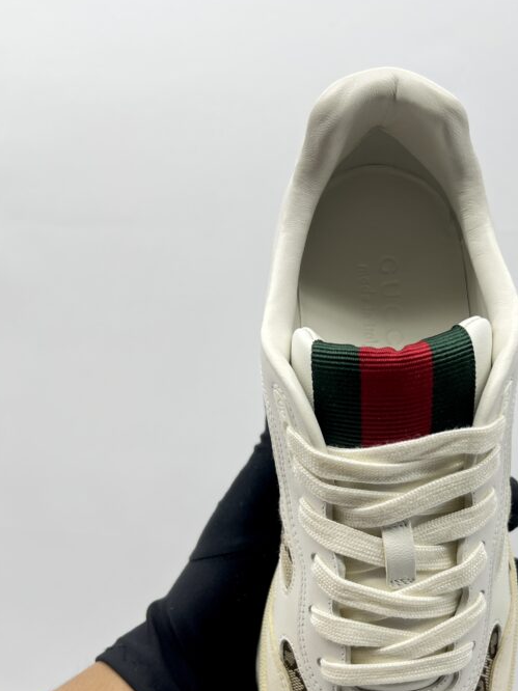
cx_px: 386
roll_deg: +0.5
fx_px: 799
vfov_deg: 45.7
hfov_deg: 35.2
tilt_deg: -14.5
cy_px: 486
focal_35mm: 40
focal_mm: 5.7
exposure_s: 1/125
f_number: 1.5
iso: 32
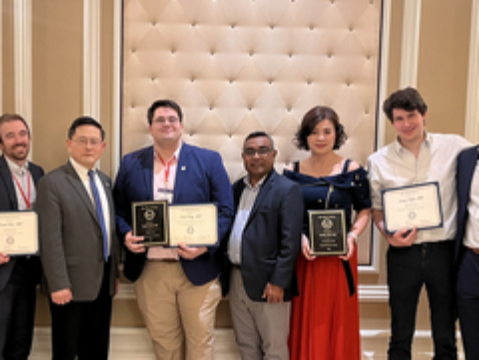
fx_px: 720
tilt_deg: -5.3
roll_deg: -0.5
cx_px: 170
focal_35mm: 52
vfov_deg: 27.9
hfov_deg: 36.5
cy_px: 224
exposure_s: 1/60
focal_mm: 5.1
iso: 250
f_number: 1.6
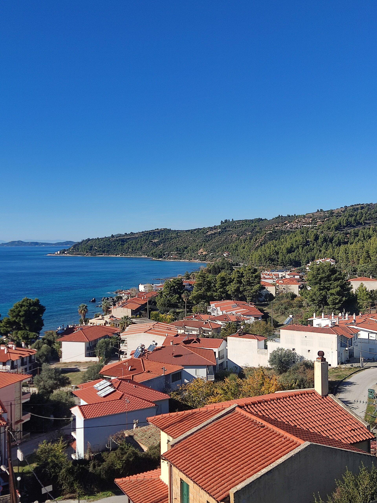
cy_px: 252
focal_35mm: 36
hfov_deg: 39.7
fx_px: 523
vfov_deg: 51.4
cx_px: 188
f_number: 1.79
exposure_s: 1/1947
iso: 50
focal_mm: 4.71
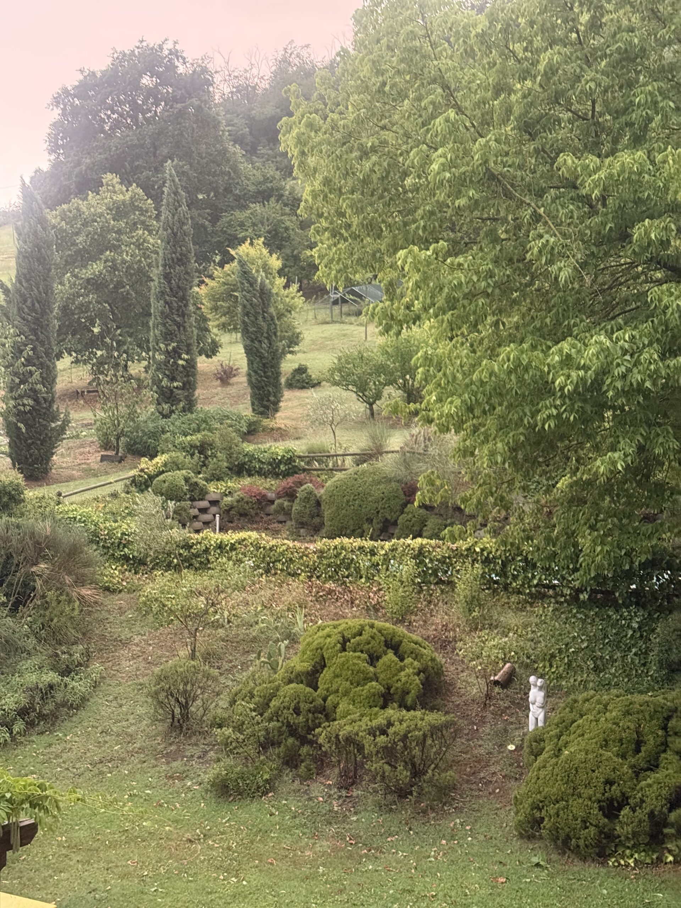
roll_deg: -0.5
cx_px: 340
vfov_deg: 39.7
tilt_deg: +1.6
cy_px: 454
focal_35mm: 48
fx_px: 1259
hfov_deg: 30.3
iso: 640
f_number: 1.78
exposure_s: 1/30
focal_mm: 6.76
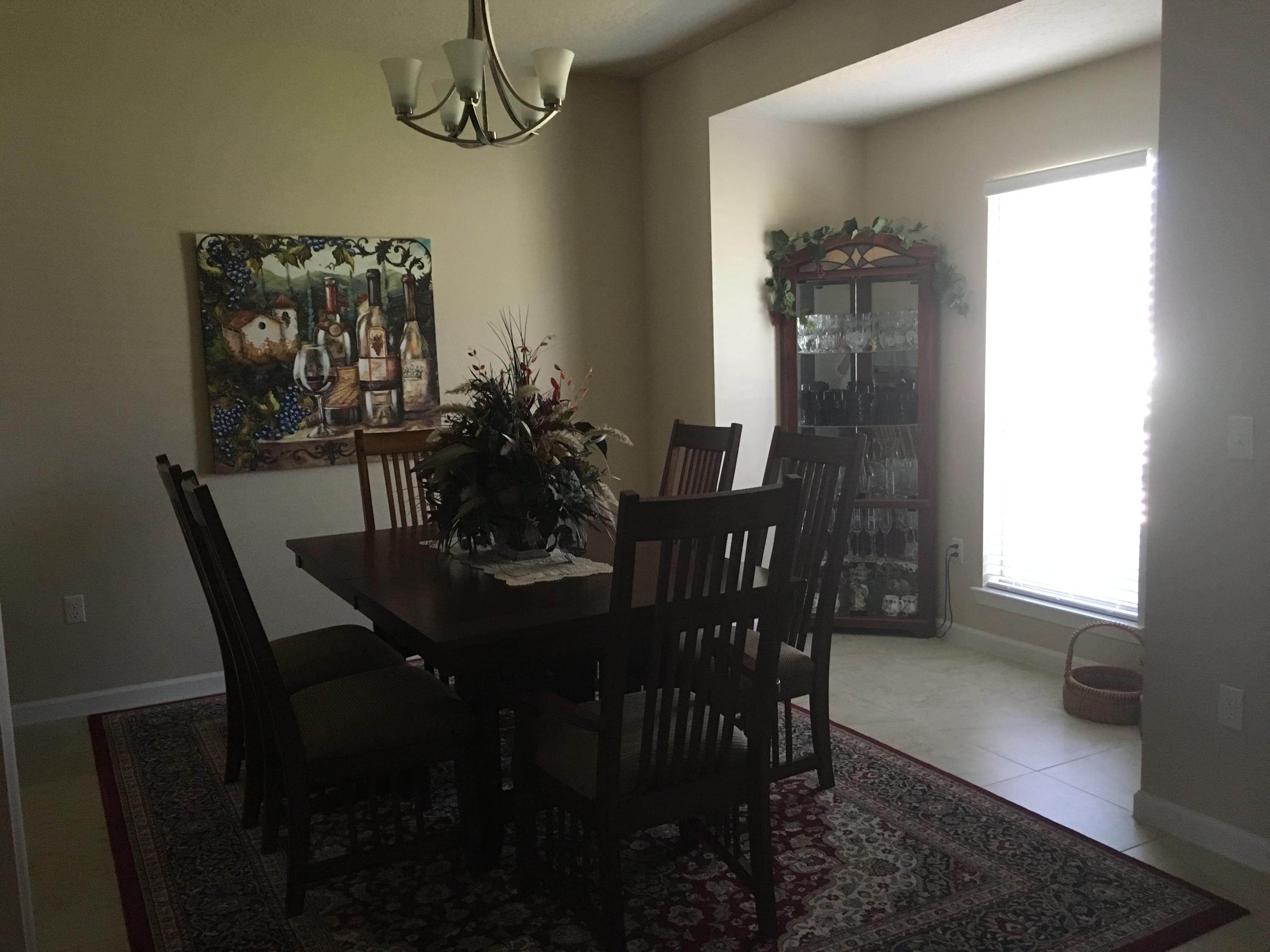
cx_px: 635
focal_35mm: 29
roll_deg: +2.1
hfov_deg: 61.7
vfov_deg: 48.2
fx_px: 1064
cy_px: 476
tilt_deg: -7.6
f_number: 2.2
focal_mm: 4.15
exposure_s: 1/30
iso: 200
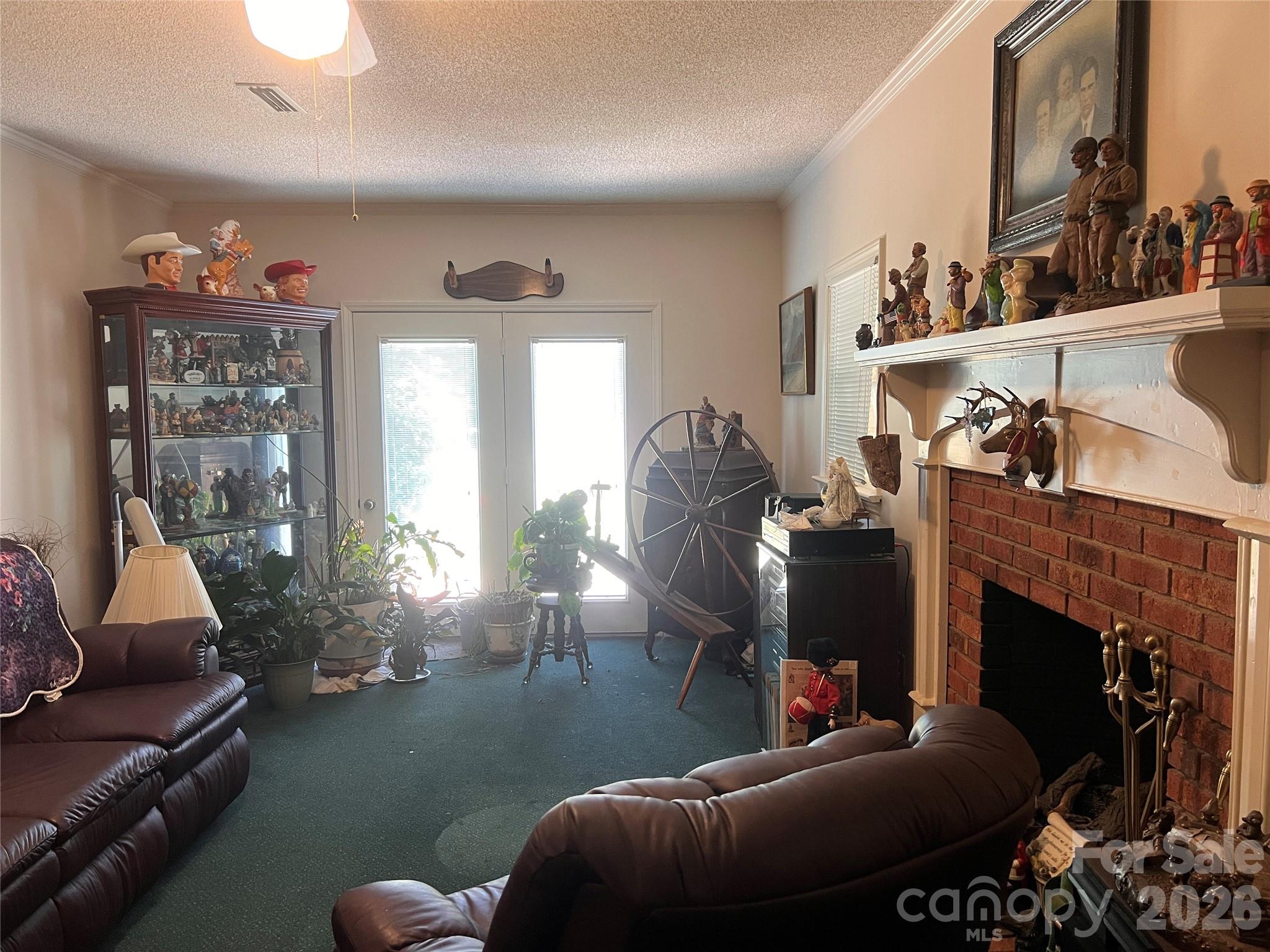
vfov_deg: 53.1
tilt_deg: -5.7
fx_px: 954
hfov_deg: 67.3
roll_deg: +1.0
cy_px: 476
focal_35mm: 26
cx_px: 635
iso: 200
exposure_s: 1/60
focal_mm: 5.7
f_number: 1.5
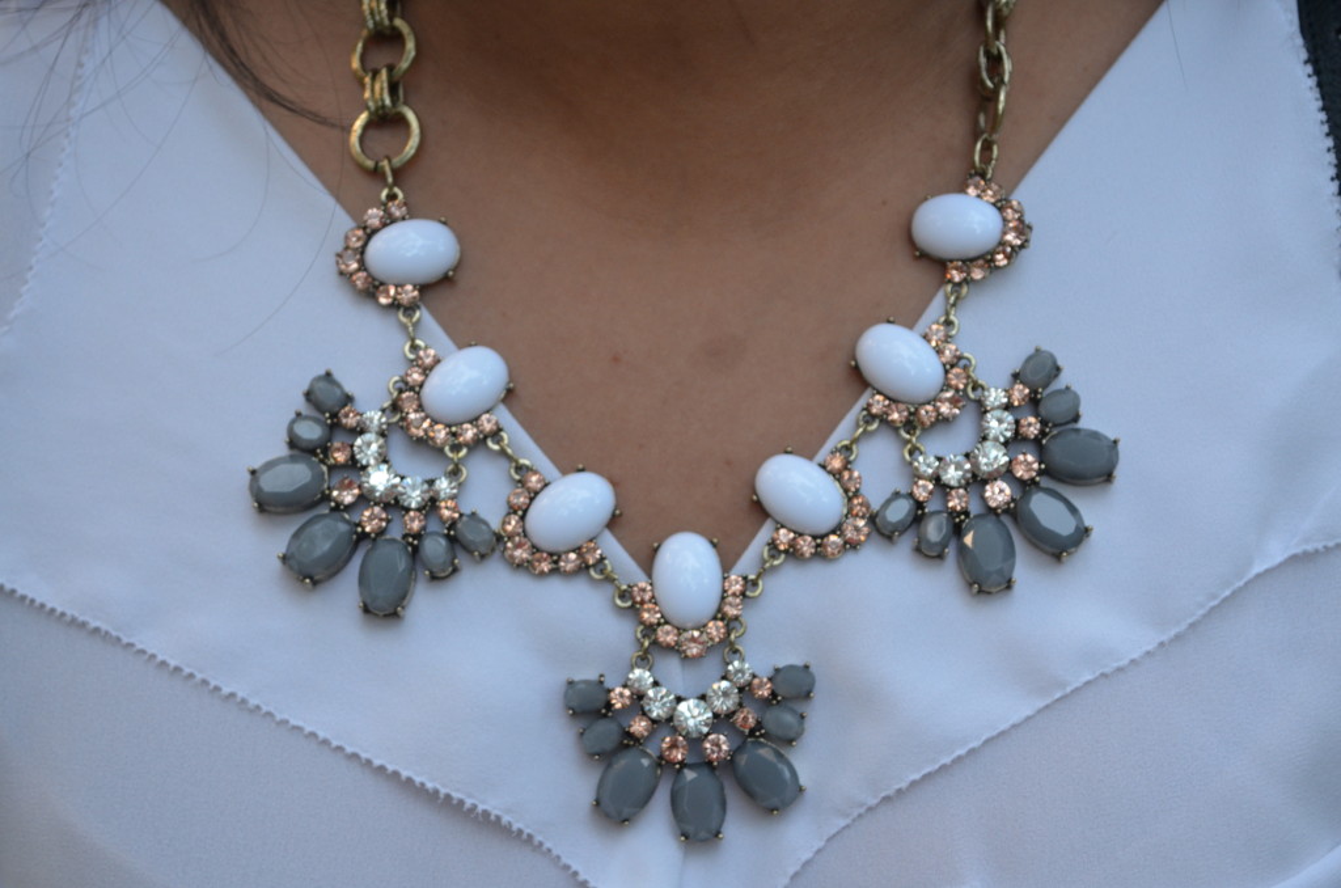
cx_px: 670
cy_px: 444
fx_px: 2509
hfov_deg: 29.9
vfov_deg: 20.1
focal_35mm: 68
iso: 800
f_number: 5.3
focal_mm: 45
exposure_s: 1/50
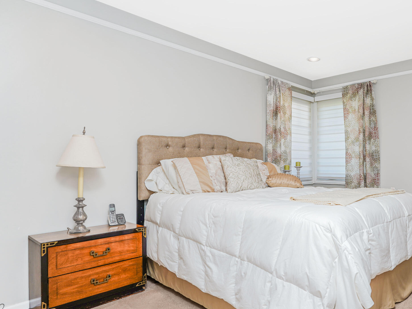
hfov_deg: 65.8
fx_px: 298
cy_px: 163
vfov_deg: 54.9
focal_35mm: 25
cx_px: 301
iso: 50
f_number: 4
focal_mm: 16
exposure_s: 1/30
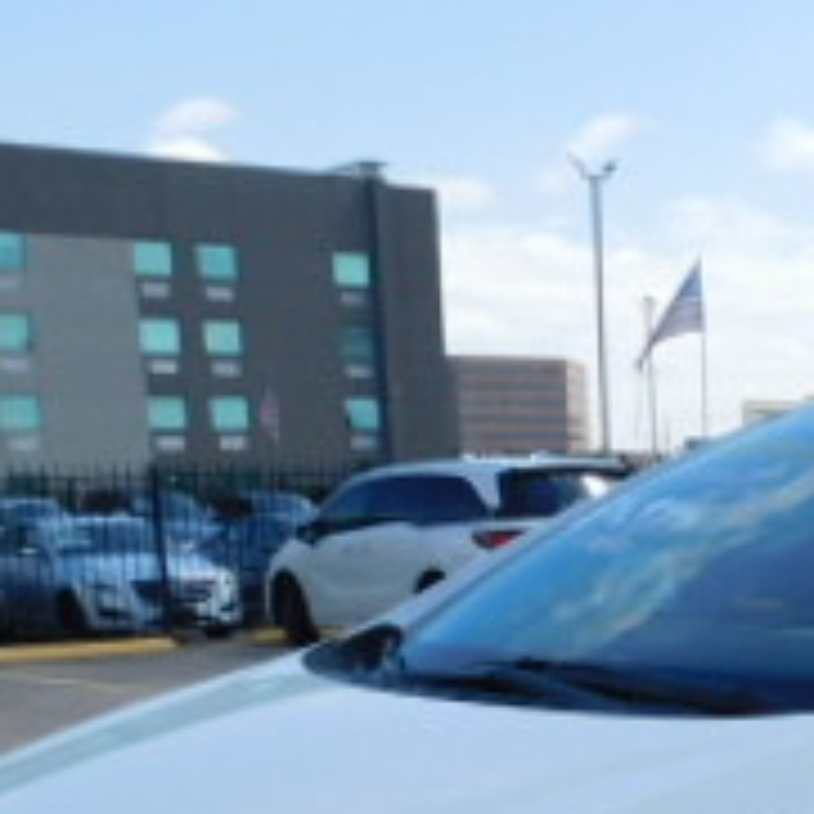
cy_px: 985
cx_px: 854
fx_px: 1916
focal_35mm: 72
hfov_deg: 22.8
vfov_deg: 22.1
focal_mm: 4
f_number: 6
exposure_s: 1/400
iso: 125
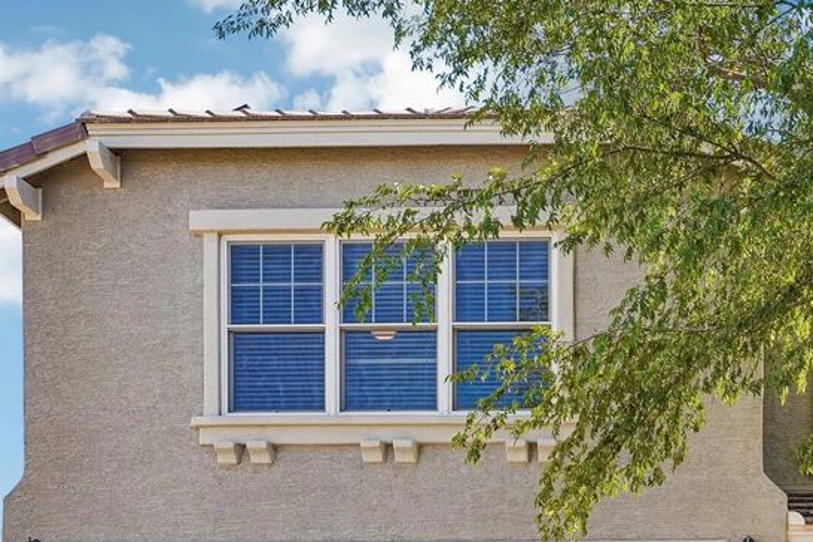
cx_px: 652
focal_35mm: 61
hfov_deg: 32.0
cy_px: 464
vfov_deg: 21.9
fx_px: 1376
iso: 400
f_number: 8
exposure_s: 1/250
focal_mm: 32.5
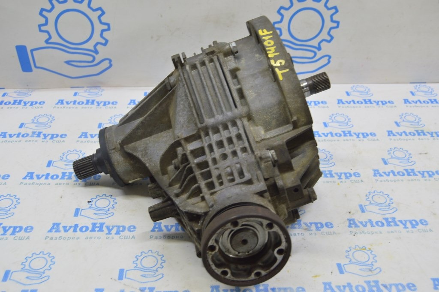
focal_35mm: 39
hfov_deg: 49.6
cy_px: 146
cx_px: 220
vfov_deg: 34.2
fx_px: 475
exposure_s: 1/20
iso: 400
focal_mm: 26
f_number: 5.6
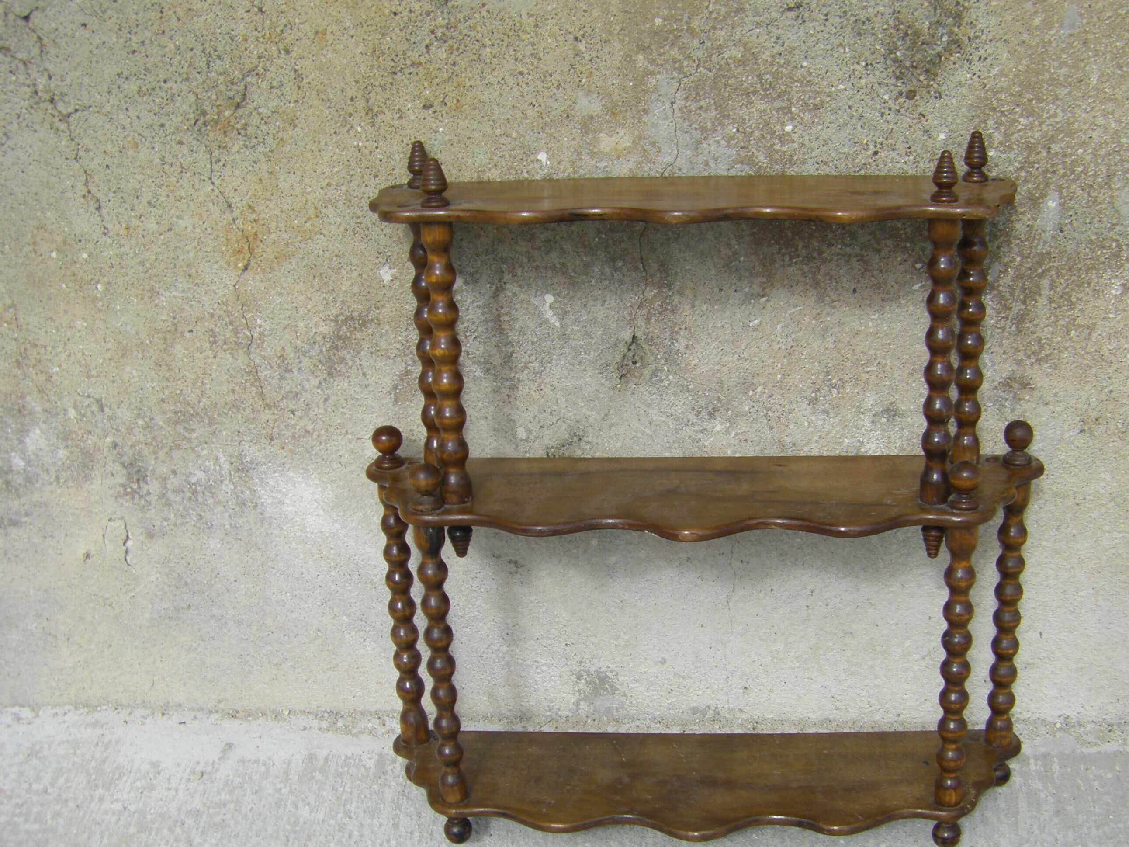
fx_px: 1566
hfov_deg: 39.5
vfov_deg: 30.2
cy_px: 521
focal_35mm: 48
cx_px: 679
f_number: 7
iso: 64
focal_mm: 6.3
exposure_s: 1/160
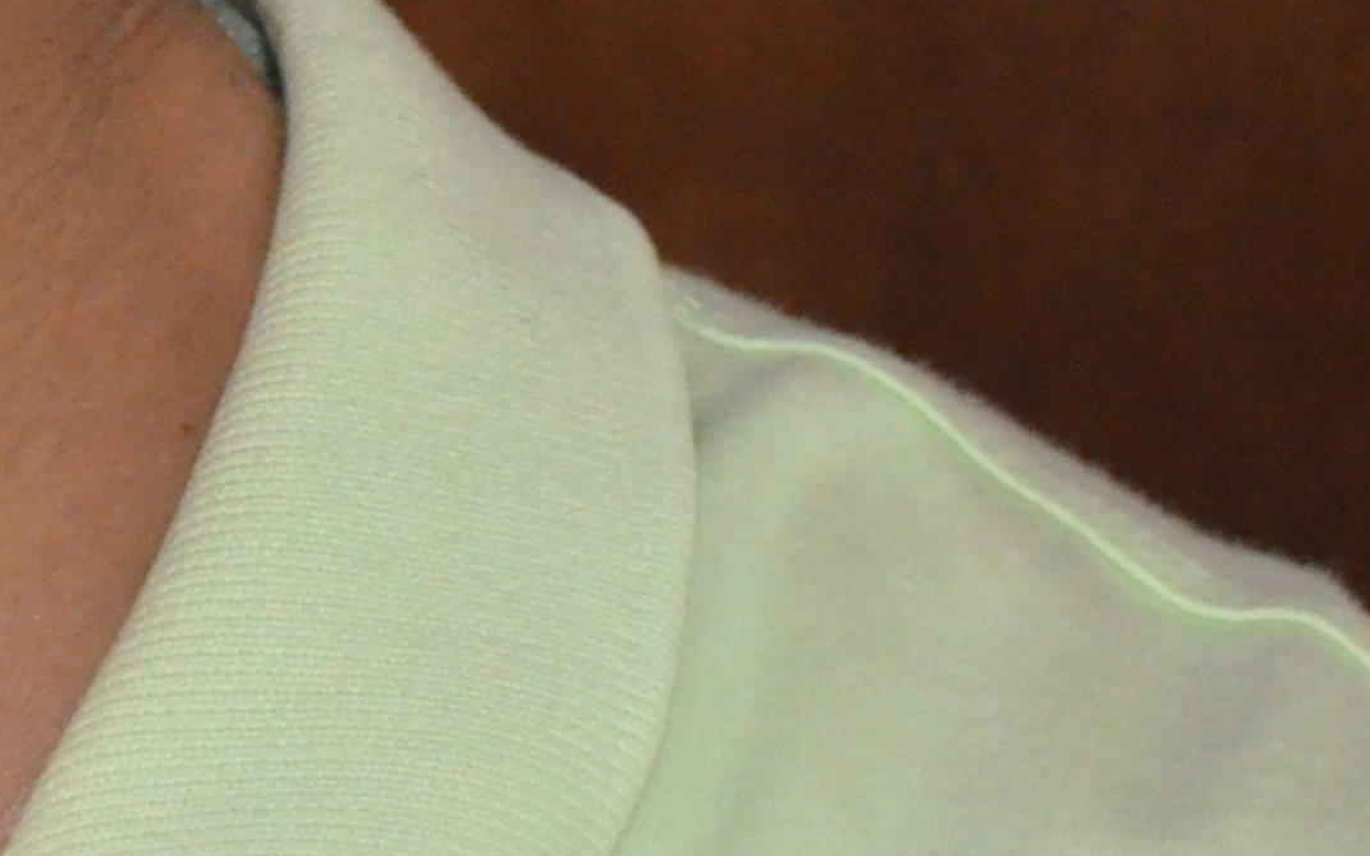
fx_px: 9122
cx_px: -609
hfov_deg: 8.4
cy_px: -941
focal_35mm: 244
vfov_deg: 5.3
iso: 3200
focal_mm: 35
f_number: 5.6
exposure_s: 1/60
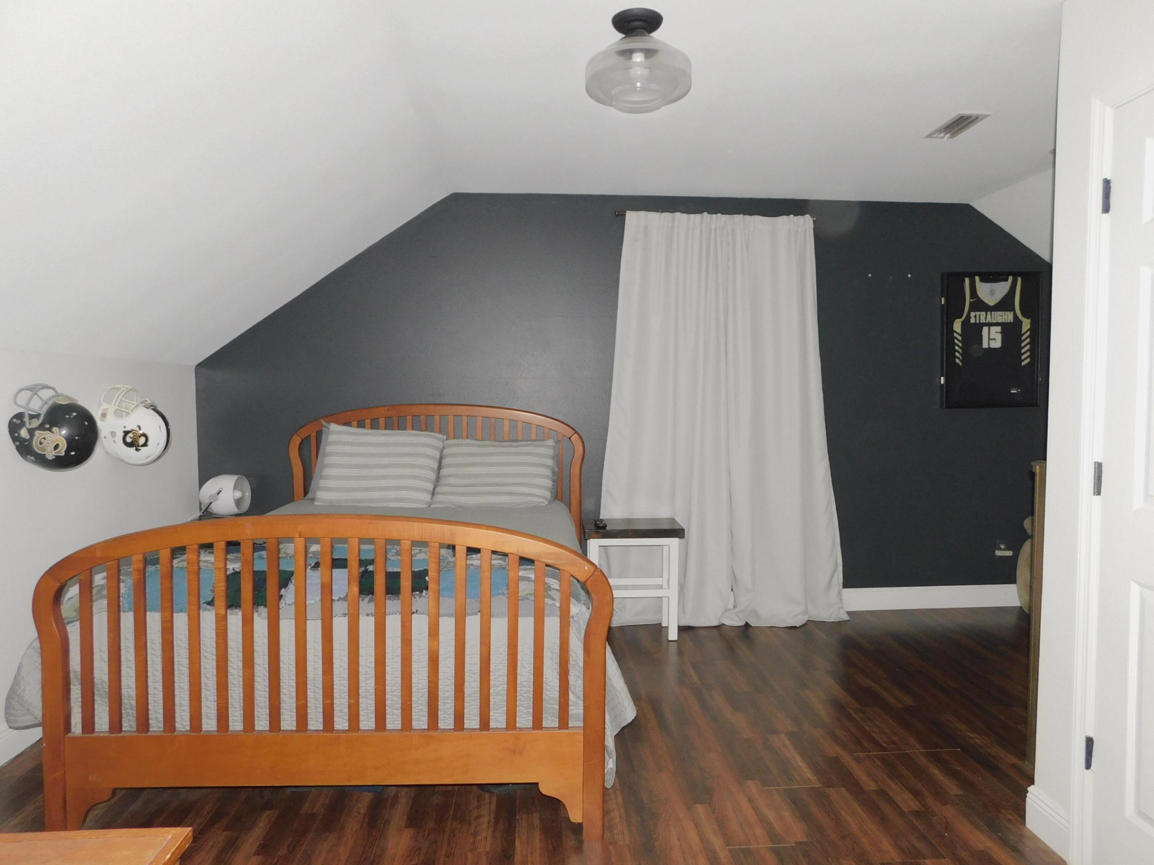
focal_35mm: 23
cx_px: 577
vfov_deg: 58.9
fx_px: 767
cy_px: 432
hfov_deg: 73.9
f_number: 3
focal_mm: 4
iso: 200
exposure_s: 1/30
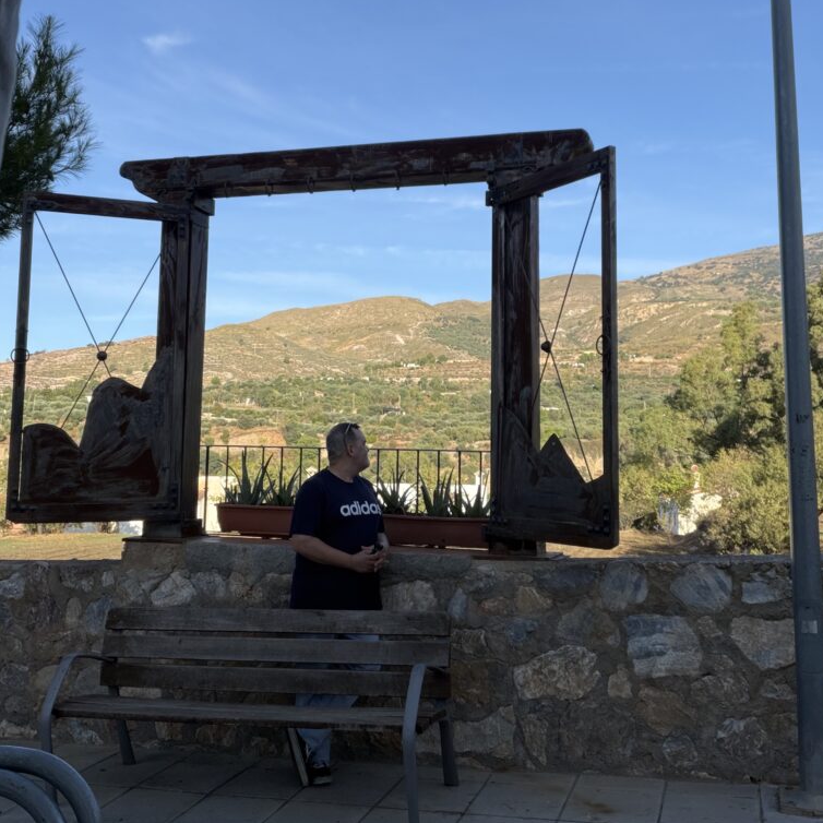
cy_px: 319
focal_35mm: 36
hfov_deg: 46.0
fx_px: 968
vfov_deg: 45.7
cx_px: 418
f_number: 1.9
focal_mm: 2.71
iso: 25
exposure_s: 1/767
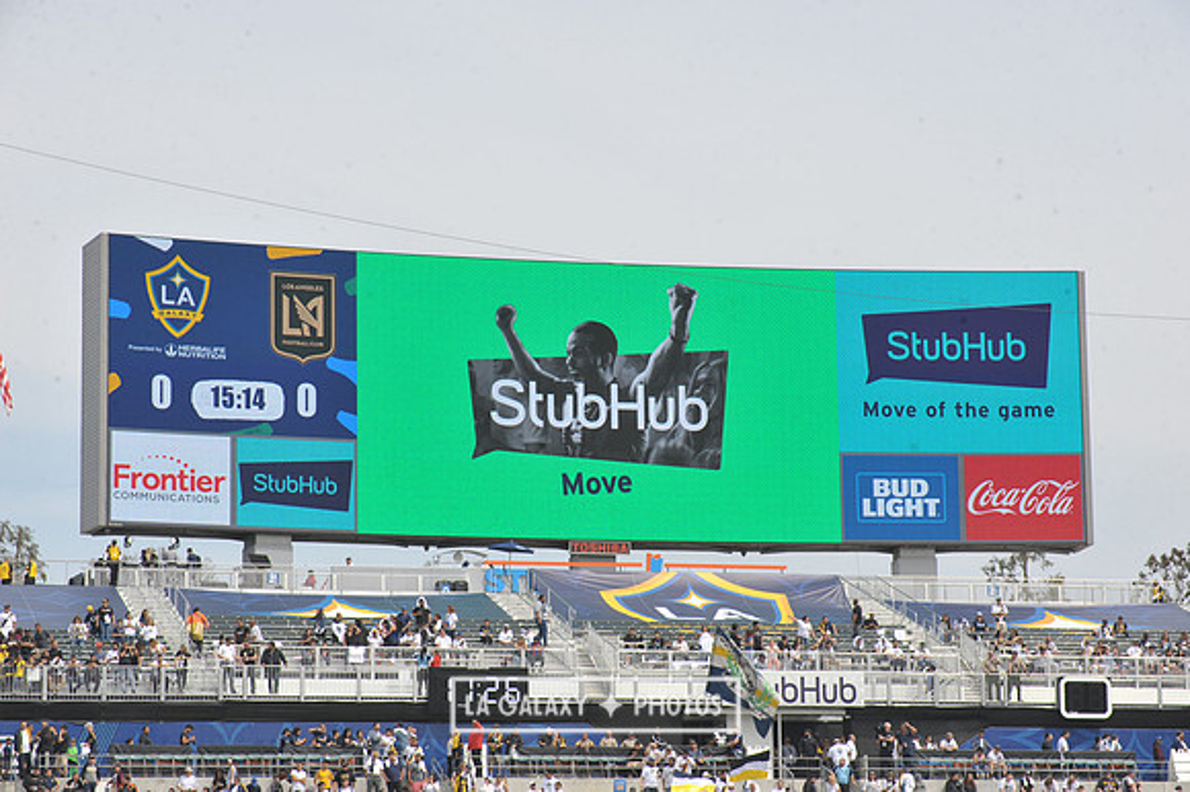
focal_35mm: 116
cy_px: 396
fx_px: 3832
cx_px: 595
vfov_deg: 11.8
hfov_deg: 17.7
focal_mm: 116
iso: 500
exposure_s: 1/640
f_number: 13
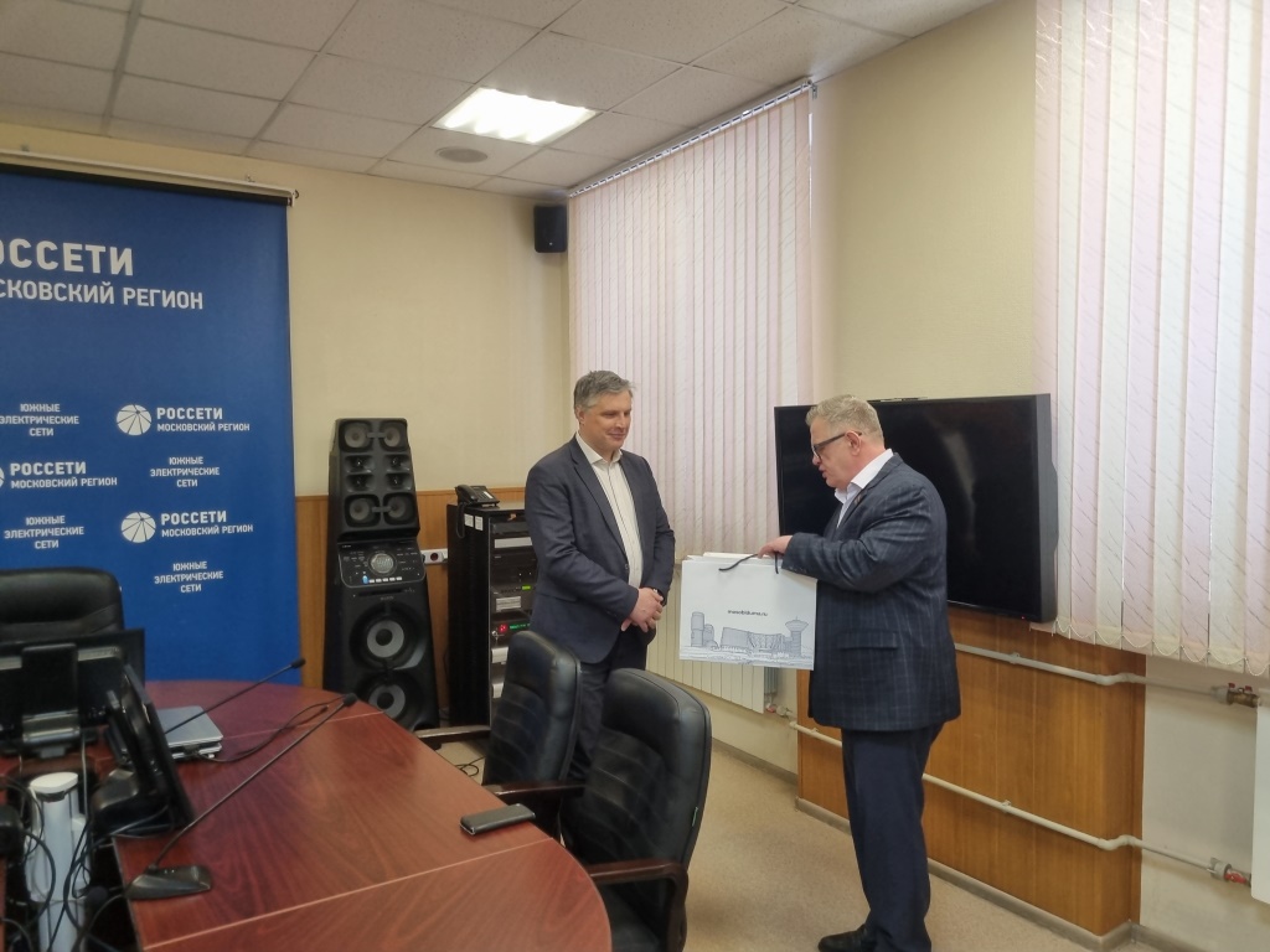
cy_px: 476
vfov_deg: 53.1
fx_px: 954
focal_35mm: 26
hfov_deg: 67.3
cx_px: 635
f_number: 1.8
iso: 125
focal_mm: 5.4
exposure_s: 1/100
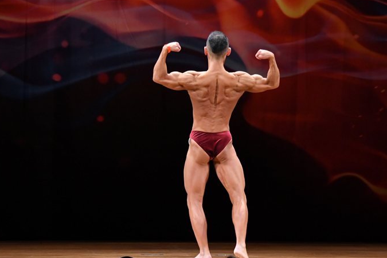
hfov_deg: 8.3
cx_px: 215
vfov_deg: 5.5
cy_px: 141
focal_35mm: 249
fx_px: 2677
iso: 4000
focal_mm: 145
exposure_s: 1/400
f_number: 5.6
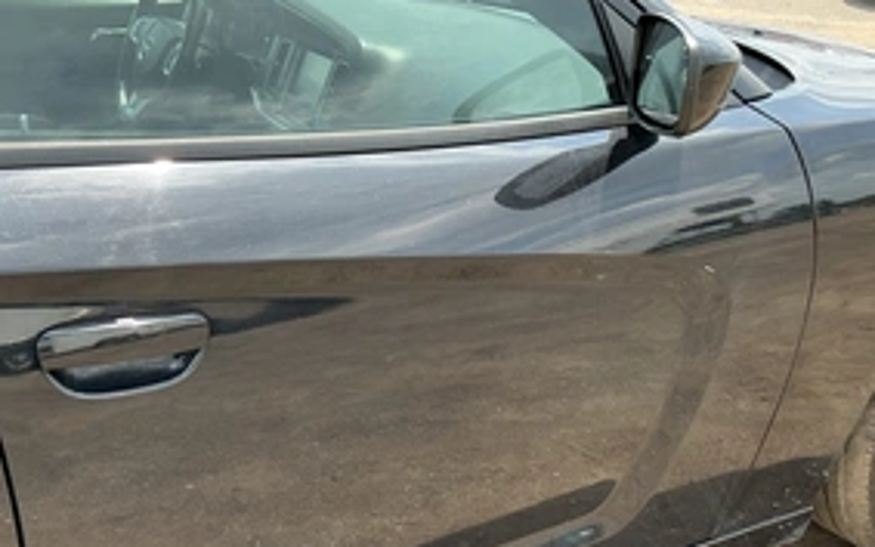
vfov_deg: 29.9
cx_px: 433
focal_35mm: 42
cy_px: 426
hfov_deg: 47.2
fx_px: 1002
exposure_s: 1/391
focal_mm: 3
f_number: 1.8
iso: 25
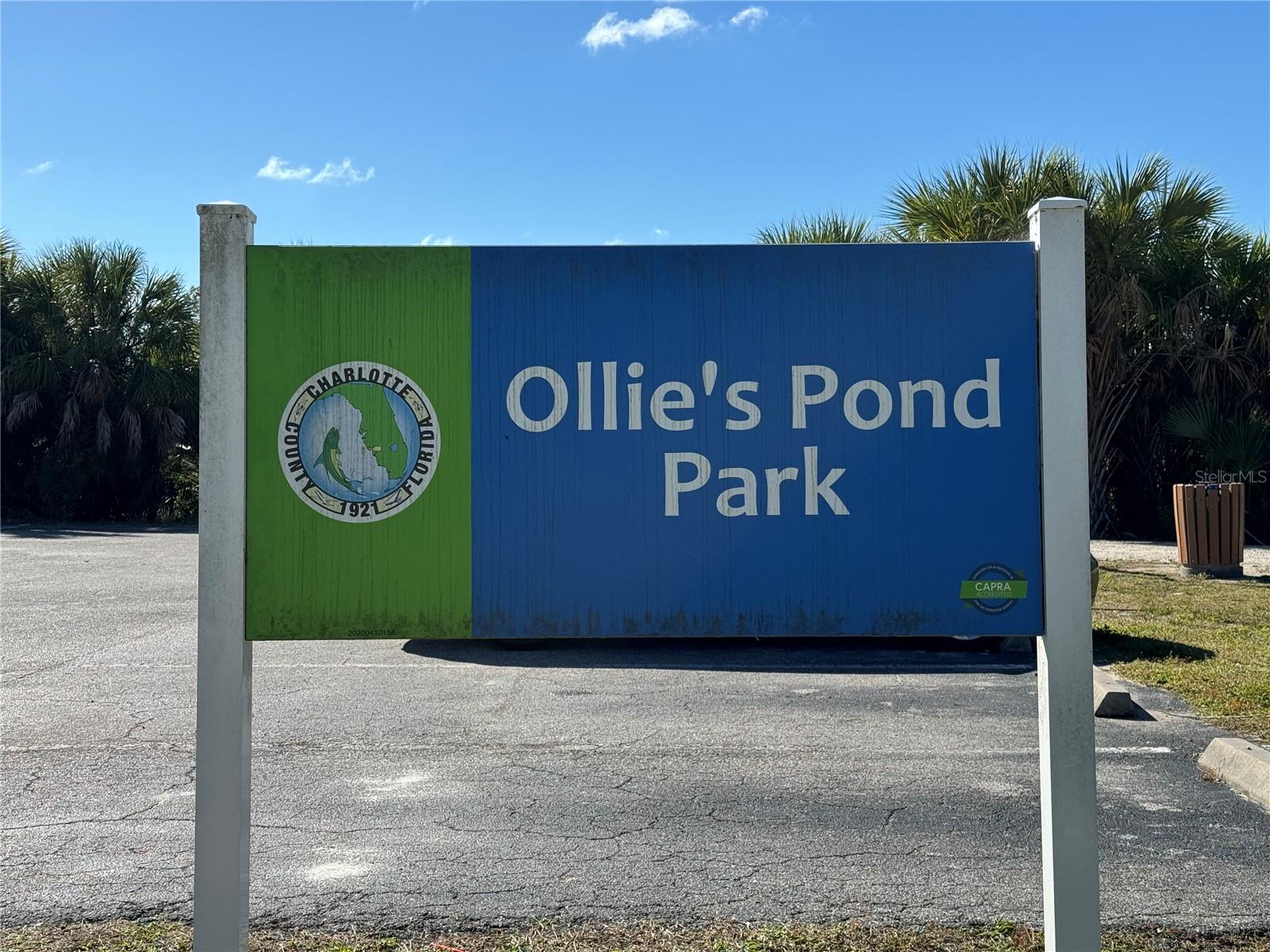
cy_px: 476
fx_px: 1761
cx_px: 635
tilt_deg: -1.0
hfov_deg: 39.7
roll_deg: -0.2
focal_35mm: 48
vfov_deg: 30.3
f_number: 1.78
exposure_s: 1/4310
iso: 64
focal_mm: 6.86
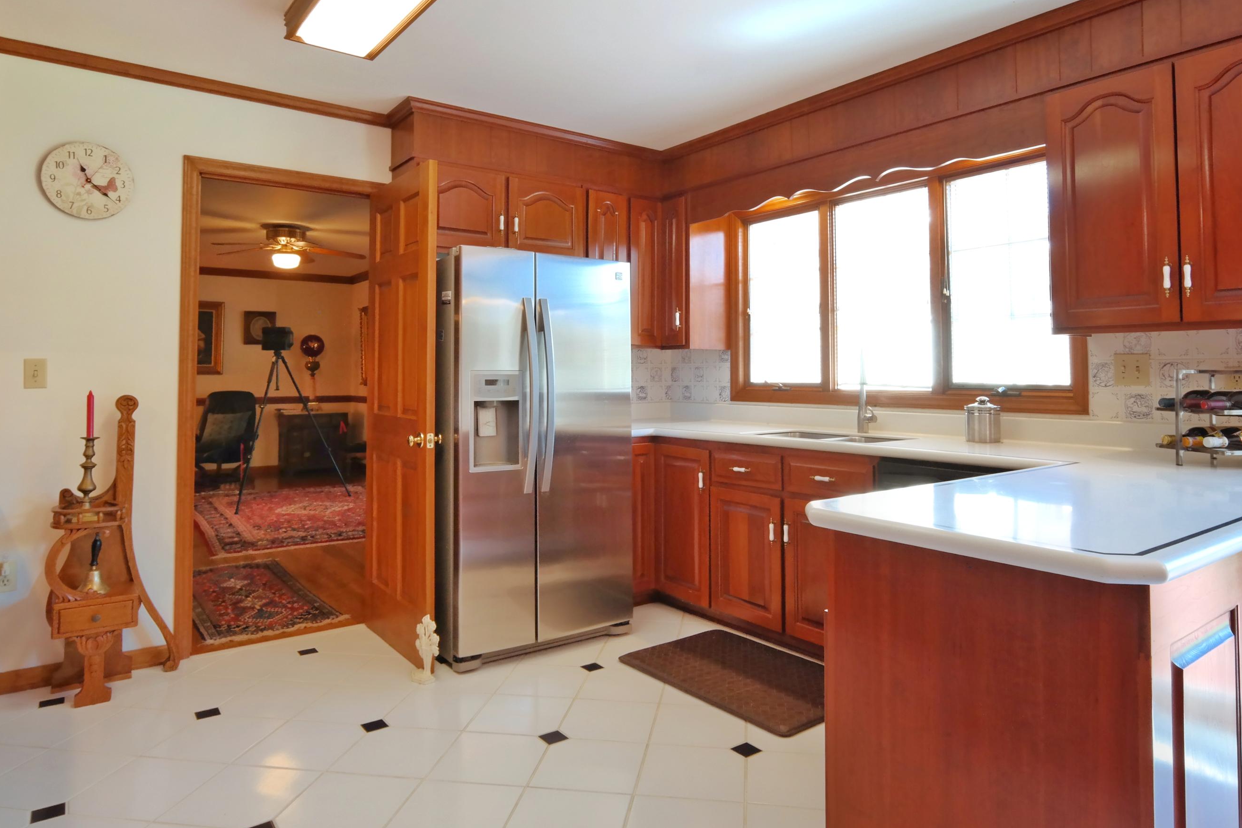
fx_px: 828
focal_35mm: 24
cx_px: 647
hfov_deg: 73.7
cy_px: 434
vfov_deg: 53.1
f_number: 8
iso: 400
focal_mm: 14
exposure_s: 1/15
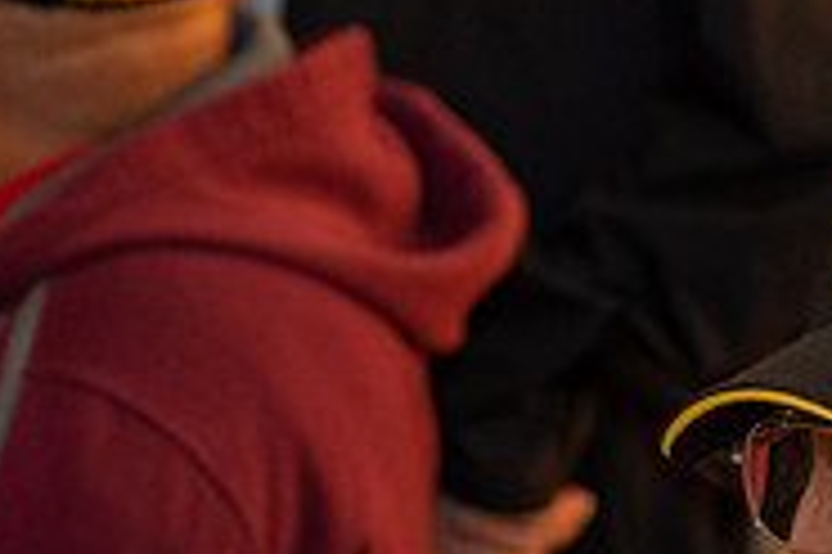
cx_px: 841
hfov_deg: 6.6
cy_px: 667
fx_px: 7181
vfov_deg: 4.4
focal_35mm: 311
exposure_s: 1/100
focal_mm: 99
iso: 2000
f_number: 6.3
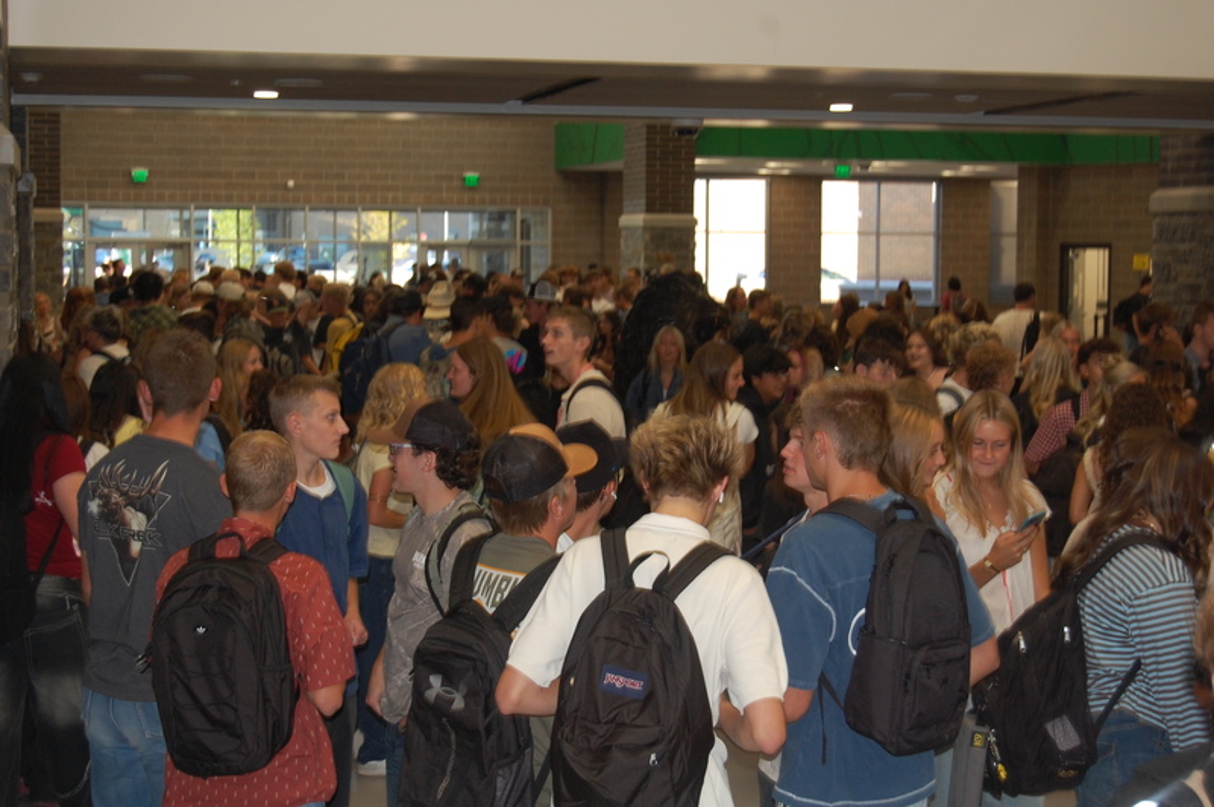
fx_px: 2274
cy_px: 404
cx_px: 607
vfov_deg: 20.1
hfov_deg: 29.9
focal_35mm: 68
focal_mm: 45
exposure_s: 1/60
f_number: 5.3
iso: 400
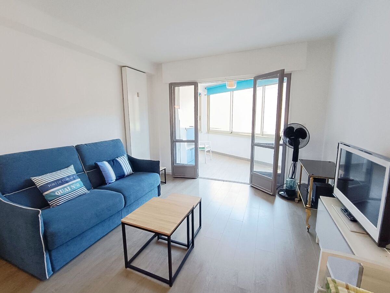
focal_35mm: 16
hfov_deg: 94.5
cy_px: 146
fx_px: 180
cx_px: 195
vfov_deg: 78.1
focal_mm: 1.66
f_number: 2.2
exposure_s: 1/50
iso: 240
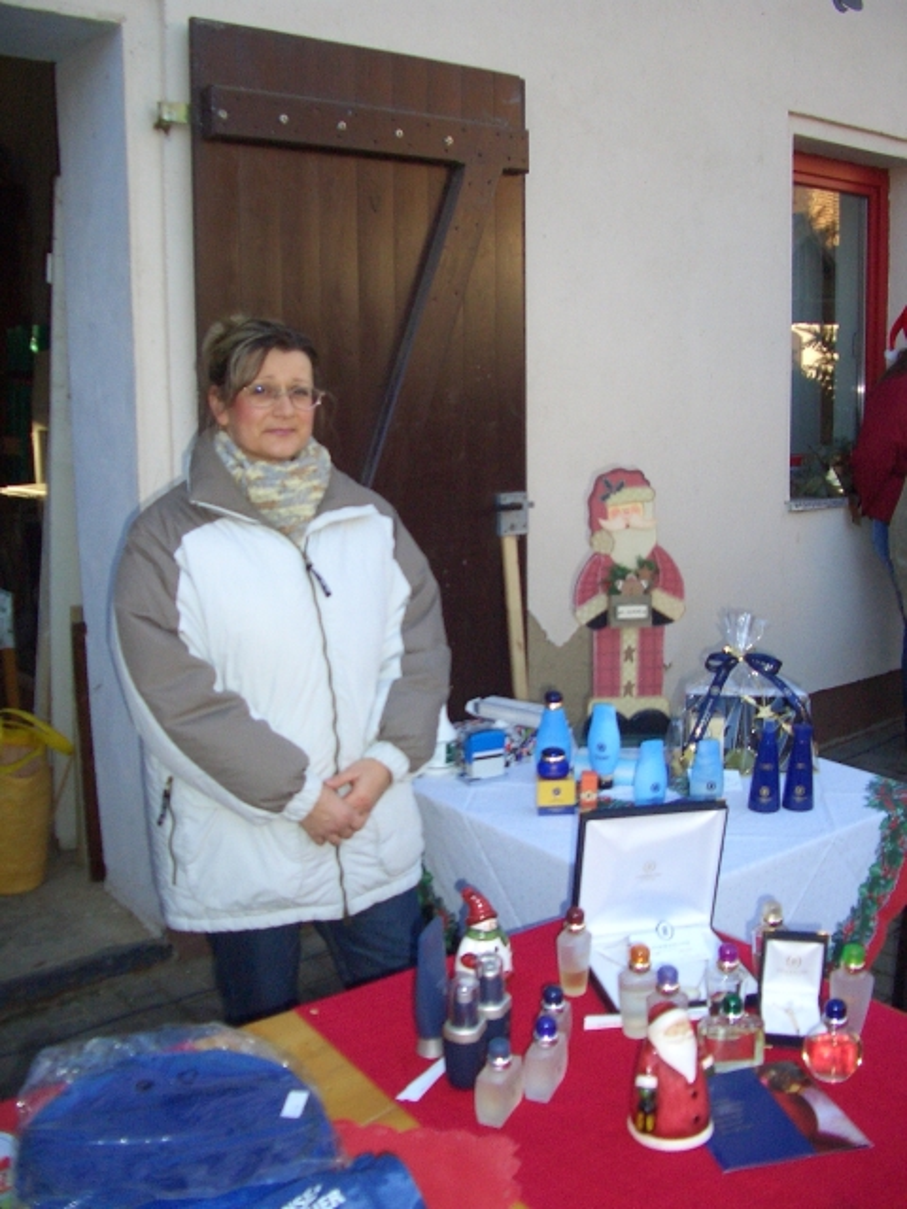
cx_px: 454
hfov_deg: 40.7
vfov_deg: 52.6
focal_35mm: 35
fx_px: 1223
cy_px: 604
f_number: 2.6
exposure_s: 1/800
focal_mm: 5.8
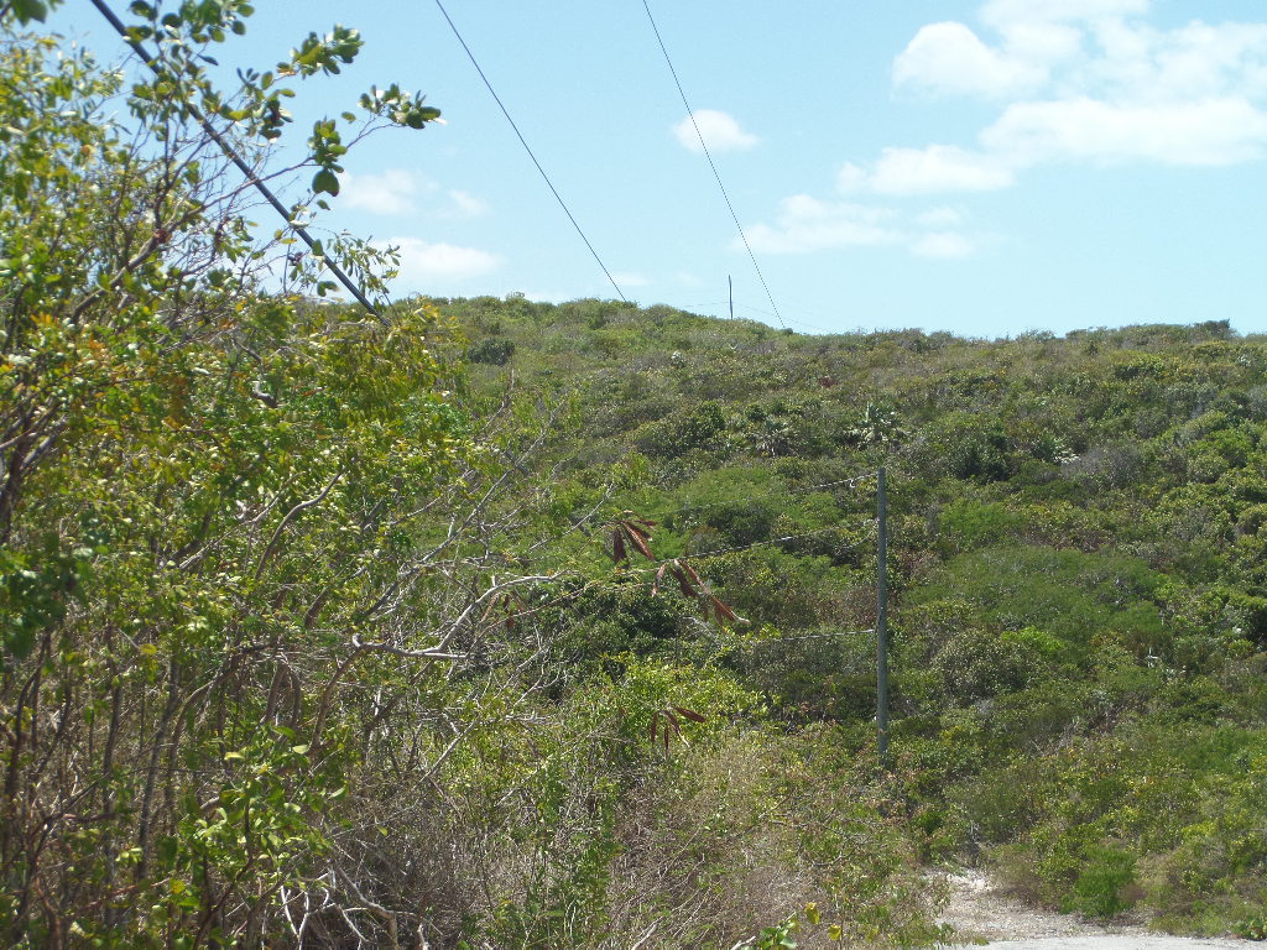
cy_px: 475
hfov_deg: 26.7
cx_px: 634
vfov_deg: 20.2
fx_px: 2672
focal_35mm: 73
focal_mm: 11.9
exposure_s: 1/750
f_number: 4.2
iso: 100
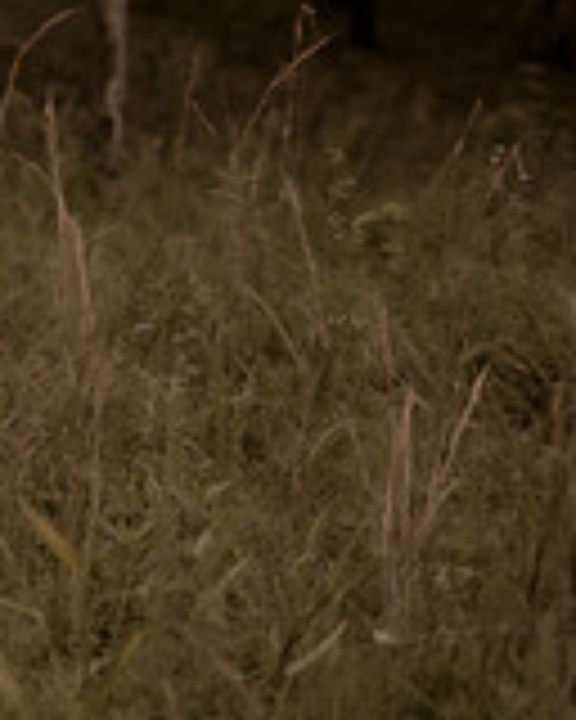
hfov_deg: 8.7
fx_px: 3623
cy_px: -38
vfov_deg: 11.2
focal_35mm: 170
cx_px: -518
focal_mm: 50
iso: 200
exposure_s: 1/320
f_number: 2.2
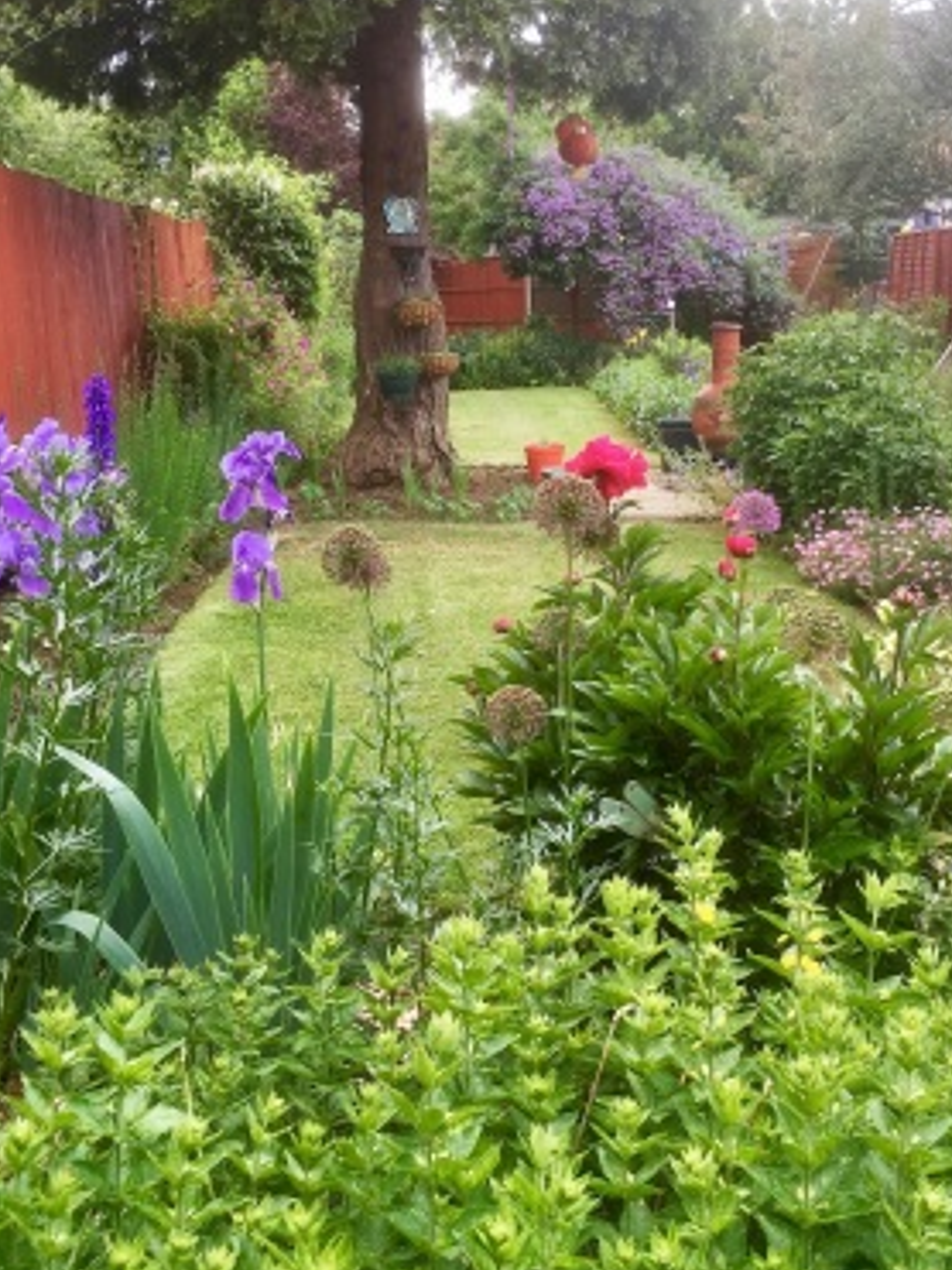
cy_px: 551
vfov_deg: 46.7
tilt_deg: -9.4
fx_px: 1468
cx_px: 555
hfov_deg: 35.9
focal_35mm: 40
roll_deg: +0.8
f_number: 2.2
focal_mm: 4.15
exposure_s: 1/197
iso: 25
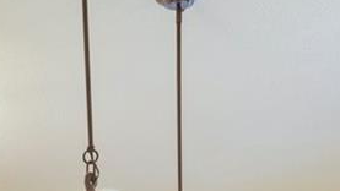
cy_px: 547
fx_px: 929
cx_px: -52
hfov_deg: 19.7
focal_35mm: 103
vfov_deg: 9.5
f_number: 9
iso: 100
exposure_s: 1/2
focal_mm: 17
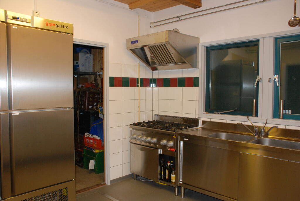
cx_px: 150
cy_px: 100
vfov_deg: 43.7
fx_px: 250
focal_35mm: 30
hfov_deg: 61.9
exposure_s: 1/60
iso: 800
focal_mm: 20
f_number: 5
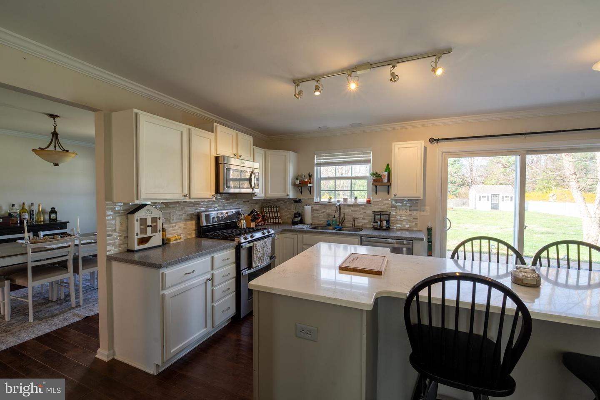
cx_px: 300
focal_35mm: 14
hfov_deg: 104.3
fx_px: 233
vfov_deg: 81.2
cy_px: 200
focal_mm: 14
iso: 320
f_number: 7.1
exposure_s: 1/80
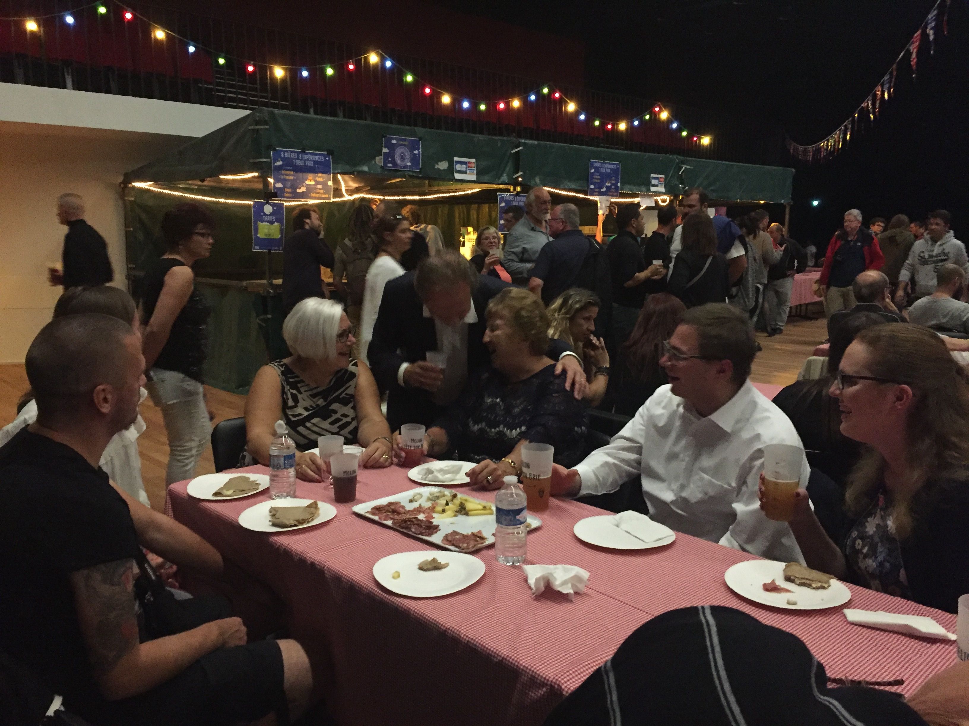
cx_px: 484
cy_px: 363
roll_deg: -0.8
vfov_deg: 48.2
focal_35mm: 29
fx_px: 812
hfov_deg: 61.7
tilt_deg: -9.6
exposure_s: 1/17
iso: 400
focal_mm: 4.15
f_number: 2.2
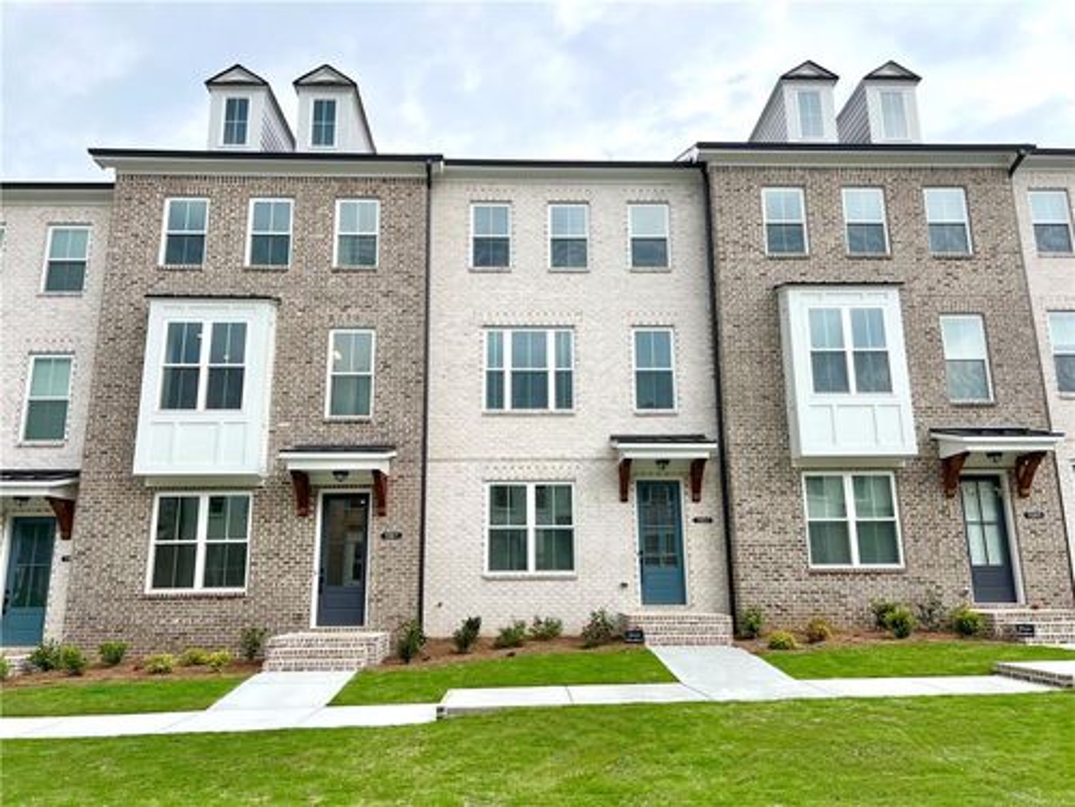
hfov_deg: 67.3
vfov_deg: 53.1
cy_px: 404
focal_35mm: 26
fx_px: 807
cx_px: 538
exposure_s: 1/1901
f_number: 1.5
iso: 50
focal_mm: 5.7
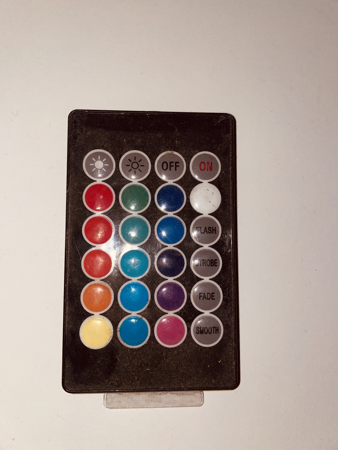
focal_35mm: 26
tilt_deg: -84.1
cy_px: 225
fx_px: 338
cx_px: 169
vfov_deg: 67.3
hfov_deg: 53.1
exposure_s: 1/62
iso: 32
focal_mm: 4.2
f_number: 1.6
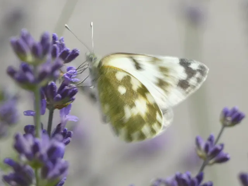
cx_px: 124
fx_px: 2214
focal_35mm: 309
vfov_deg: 4.8
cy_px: 93
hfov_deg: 6.4
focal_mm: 55.4
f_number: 5.6
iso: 80
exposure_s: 1/100
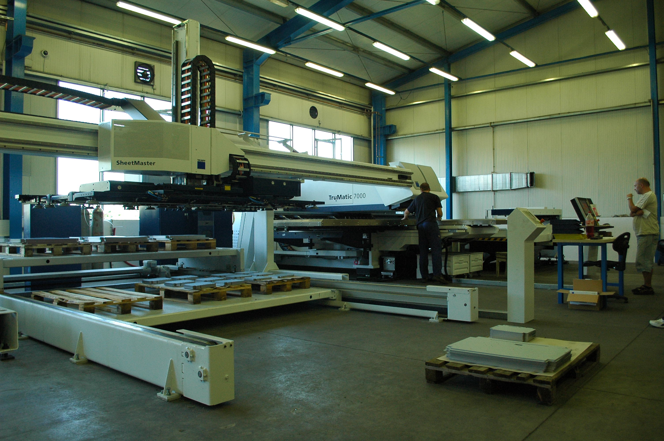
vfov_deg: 47.8
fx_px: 498
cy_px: 220
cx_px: 332
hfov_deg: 67.4
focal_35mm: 27
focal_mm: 18
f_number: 5
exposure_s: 1/80
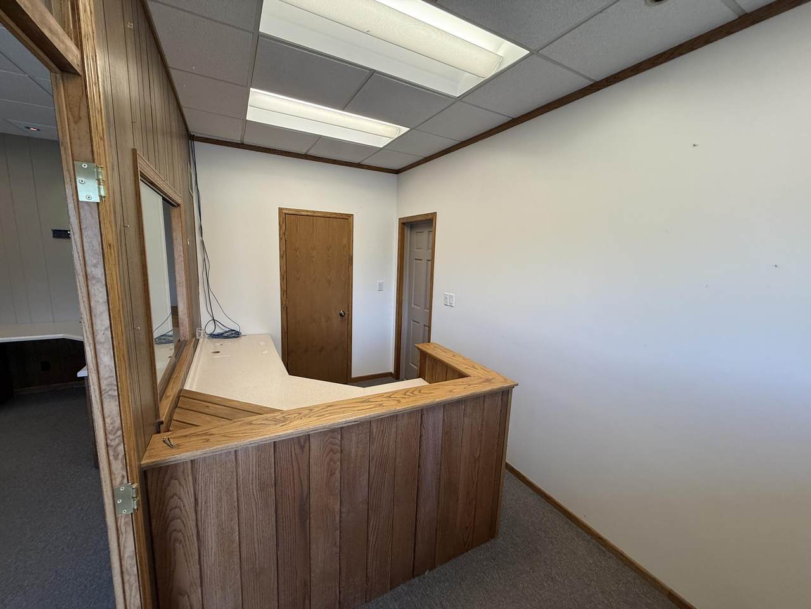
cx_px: 406
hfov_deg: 102.1
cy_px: 304
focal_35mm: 14
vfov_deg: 85.7
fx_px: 328
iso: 160
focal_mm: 2.22
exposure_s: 1/120
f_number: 2.2
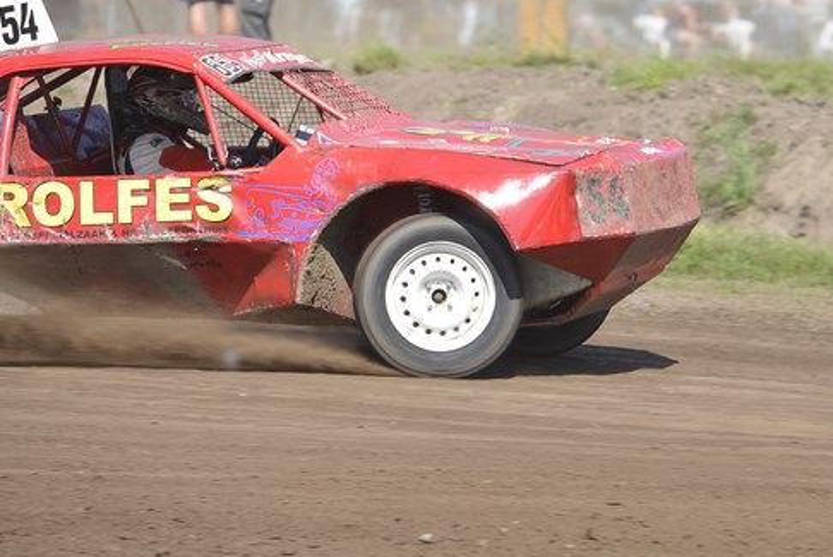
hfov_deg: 6.3
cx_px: 548
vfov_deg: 4.2
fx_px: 7619
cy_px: 237
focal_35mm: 329
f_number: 6.3
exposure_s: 1/640
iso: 200
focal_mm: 200
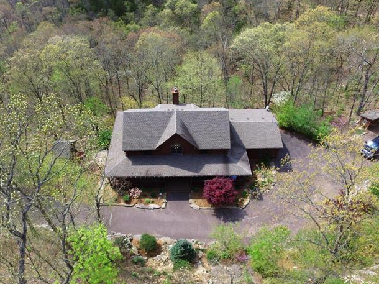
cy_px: 144
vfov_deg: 63.4
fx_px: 230
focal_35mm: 21
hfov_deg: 79.0
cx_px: 182
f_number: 2.8
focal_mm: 3.61
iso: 100
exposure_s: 1/664
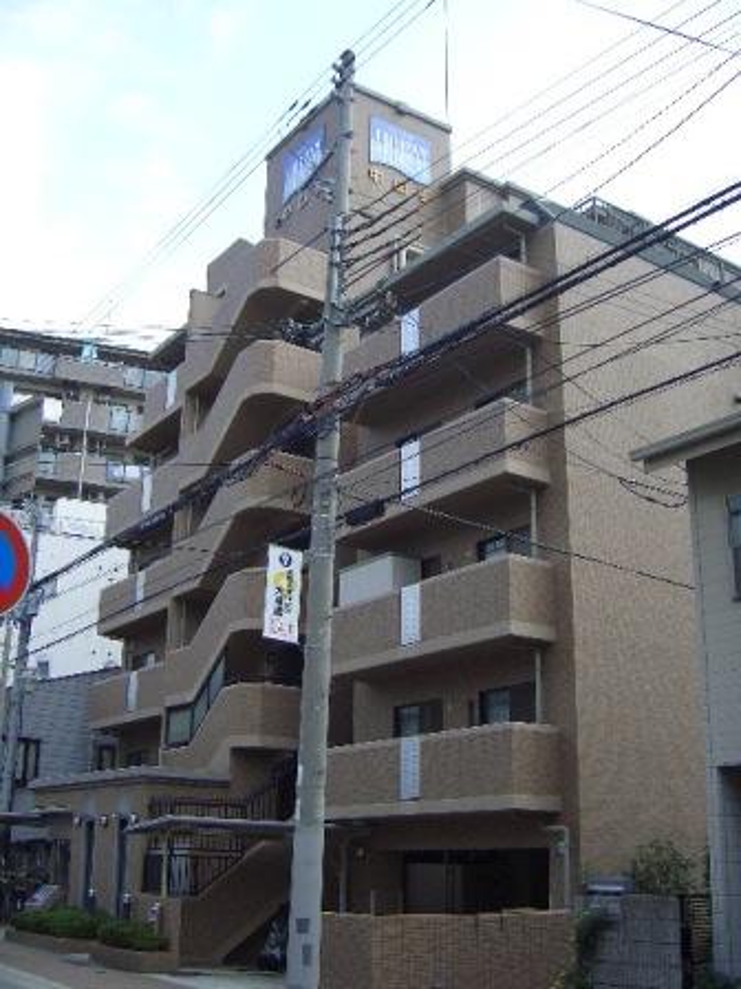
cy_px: 494
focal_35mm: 39
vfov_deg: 47.9
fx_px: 1113
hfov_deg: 36.8
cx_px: 370
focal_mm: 8
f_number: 2.8
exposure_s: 1/500
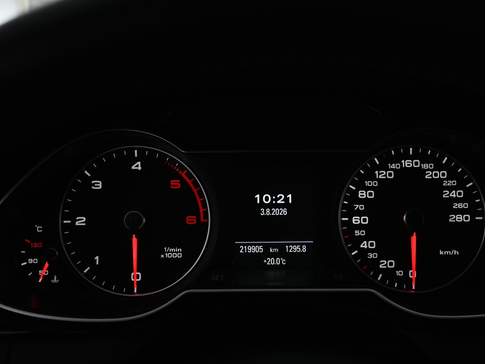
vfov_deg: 32.0
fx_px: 634
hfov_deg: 41.8
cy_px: 183
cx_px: 271
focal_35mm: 45
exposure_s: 1/30
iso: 800
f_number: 7.1
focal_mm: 27.5
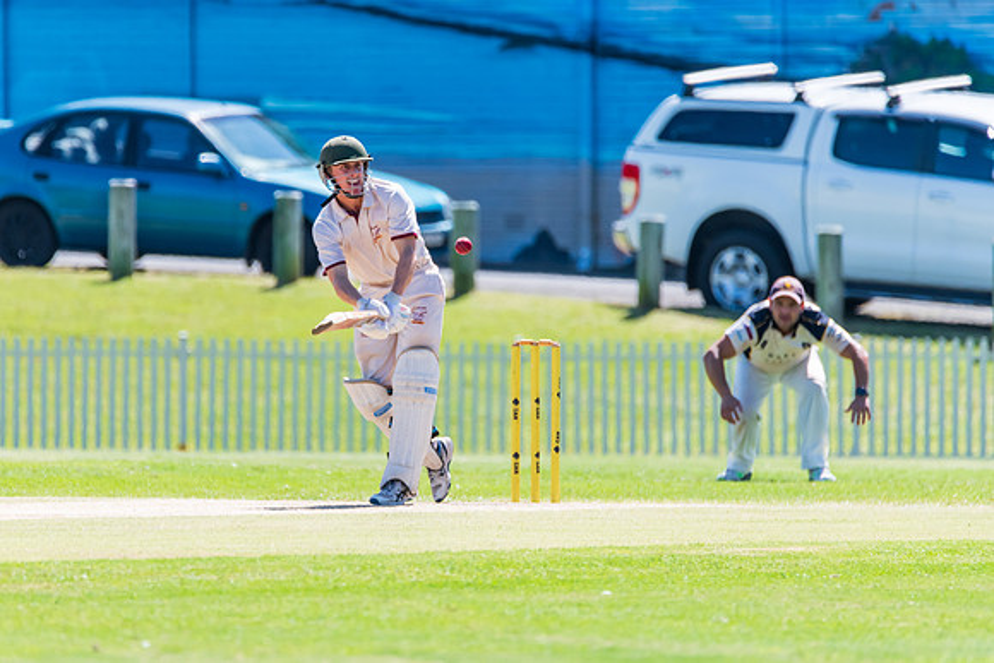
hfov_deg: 2.9
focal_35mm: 710
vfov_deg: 1.9
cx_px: 406
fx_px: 19611
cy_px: 337
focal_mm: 600
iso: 640
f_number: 6.3
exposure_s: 1/2000
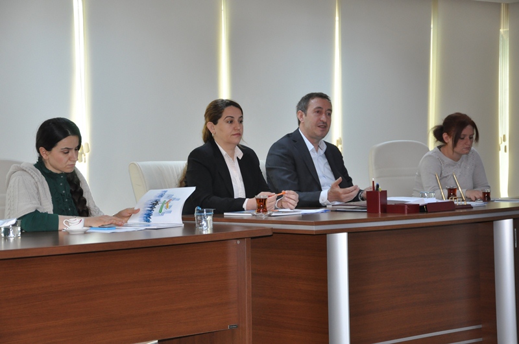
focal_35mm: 87
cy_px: 172
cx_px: 260
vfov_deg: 15.7
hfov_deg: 23.4
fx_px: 1252
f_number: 5
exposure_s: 1/60
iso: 800
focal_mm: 58
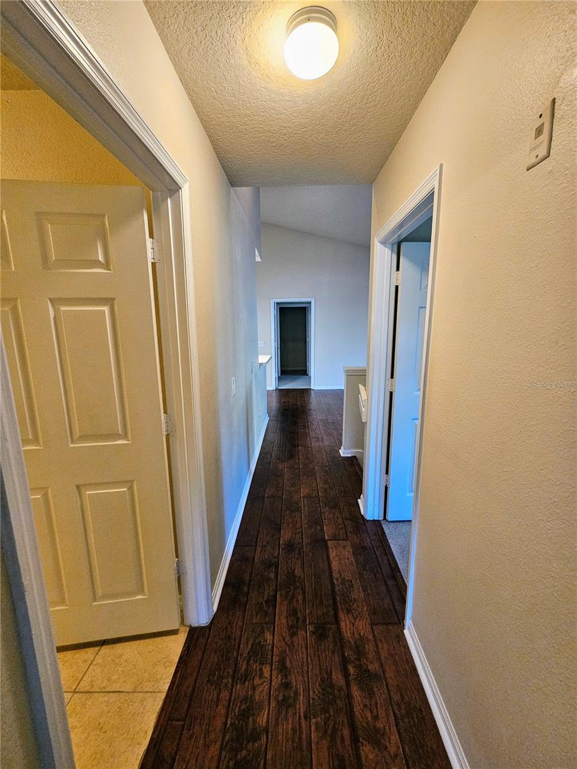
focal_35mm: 13
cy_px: 384
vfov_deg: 106.2
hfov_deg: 89.9
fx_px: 289
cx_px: 288
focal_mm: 2.2
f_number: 2.2
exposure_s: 1/60
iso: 400
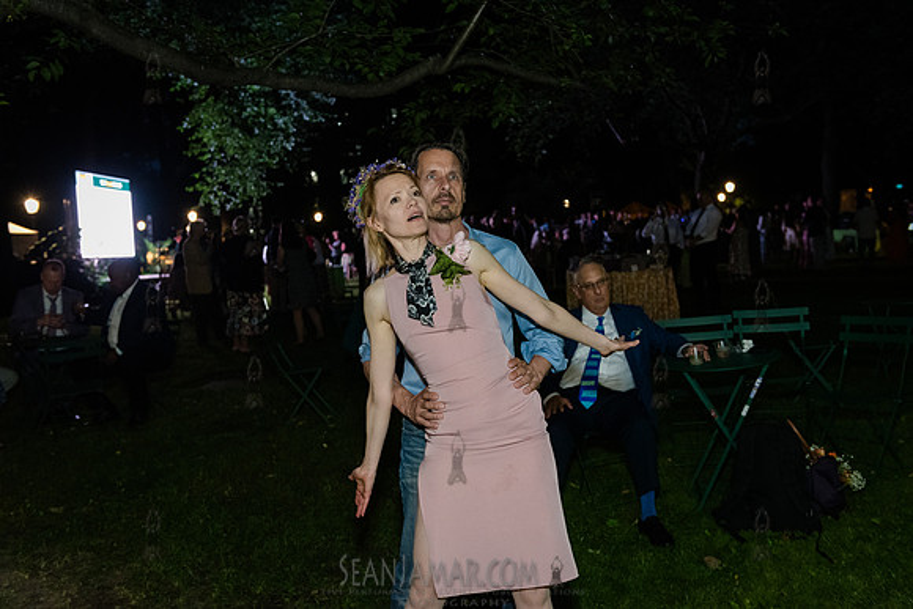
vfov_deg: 33.4
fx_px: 1015
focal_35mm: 40
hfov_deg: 48.4
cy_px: 304
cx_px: 456
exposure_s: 1/125
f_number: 3.5
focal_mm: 40
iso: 6400
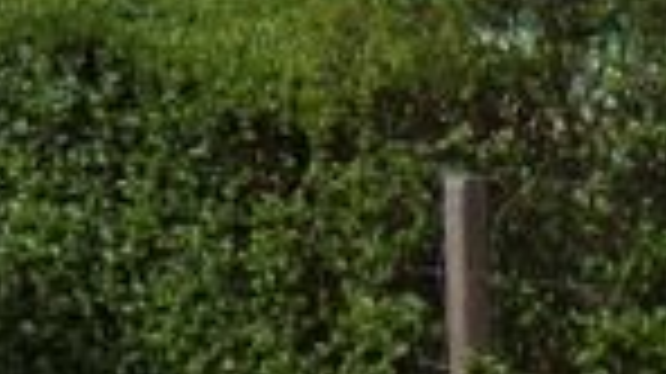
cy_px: -410
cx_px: 14
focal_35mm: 186
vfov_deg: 6.3
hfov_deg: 11.5
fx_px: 3282
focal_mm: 7.6
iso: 80
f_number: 4.9
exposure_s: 1/450
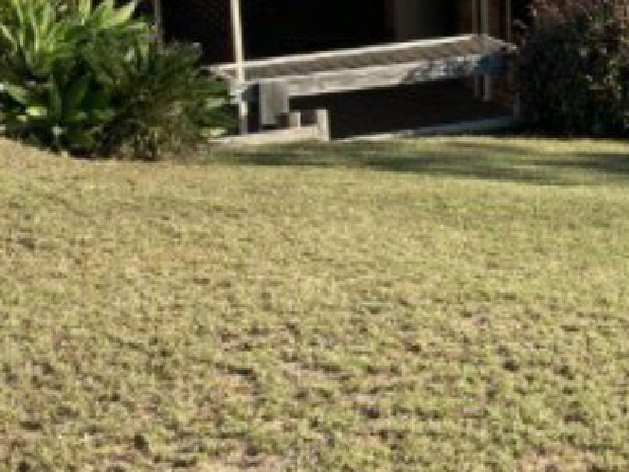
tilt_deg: -18.6
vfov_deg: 17.8
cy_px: 220
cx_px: 716
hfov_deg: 22.1
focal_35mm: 83
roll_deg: -1.0
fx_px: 1509
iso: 20
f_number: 1.8
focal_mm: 3.99
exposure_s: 1/1156
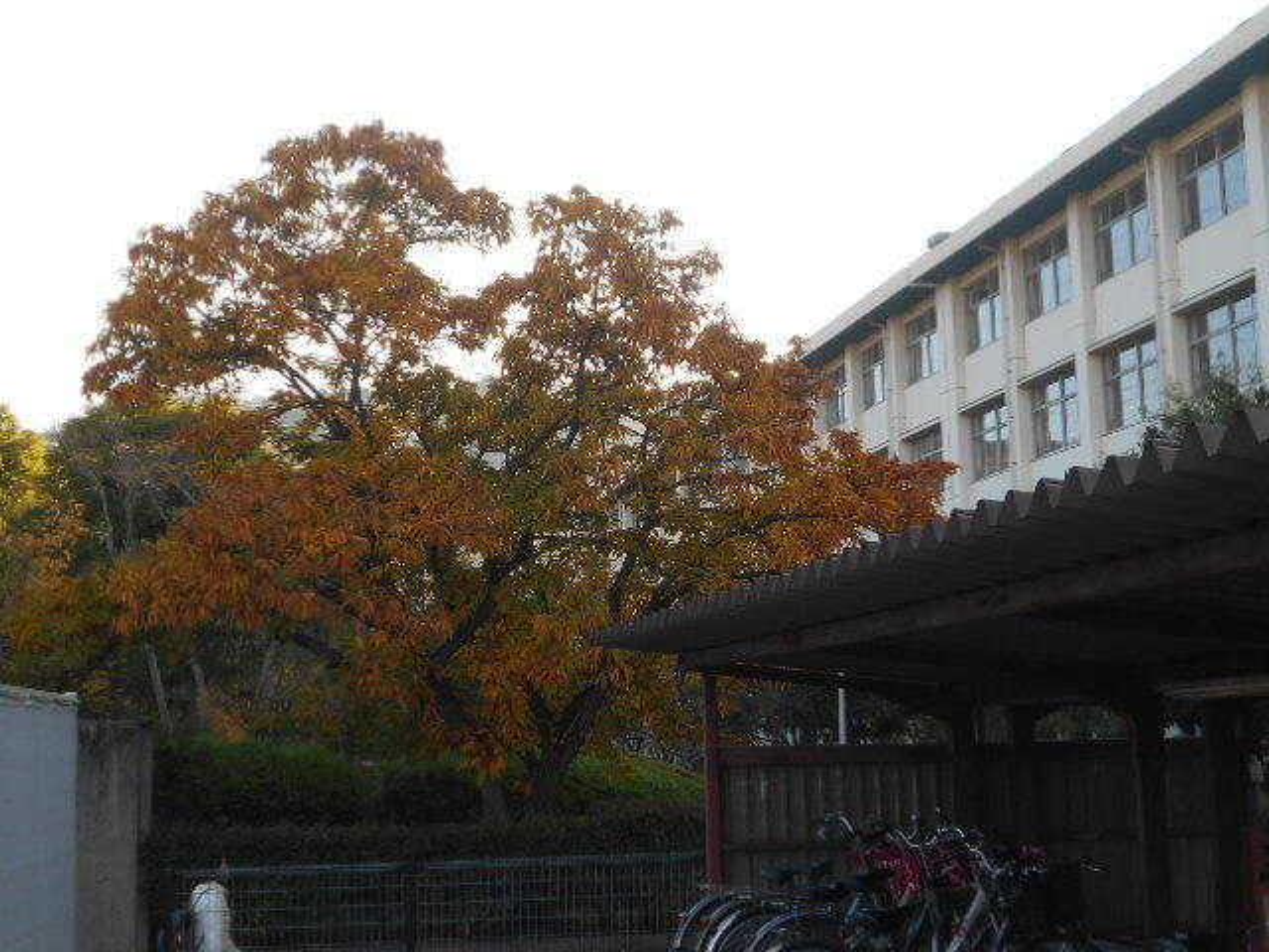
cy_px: 476
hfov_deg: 38.2
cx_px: 634
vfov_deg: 29.1
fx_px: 1833
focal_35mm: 50
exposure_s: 1/250
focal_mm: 8.8
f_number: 4.5
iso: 110
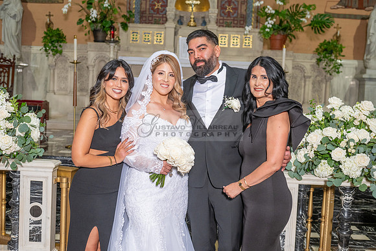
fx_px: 501
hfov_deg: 41.1
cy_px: 126
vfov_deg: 28.1
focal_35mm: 48
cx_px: 188
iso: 800
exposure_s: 1/200
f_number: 4
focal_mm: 48
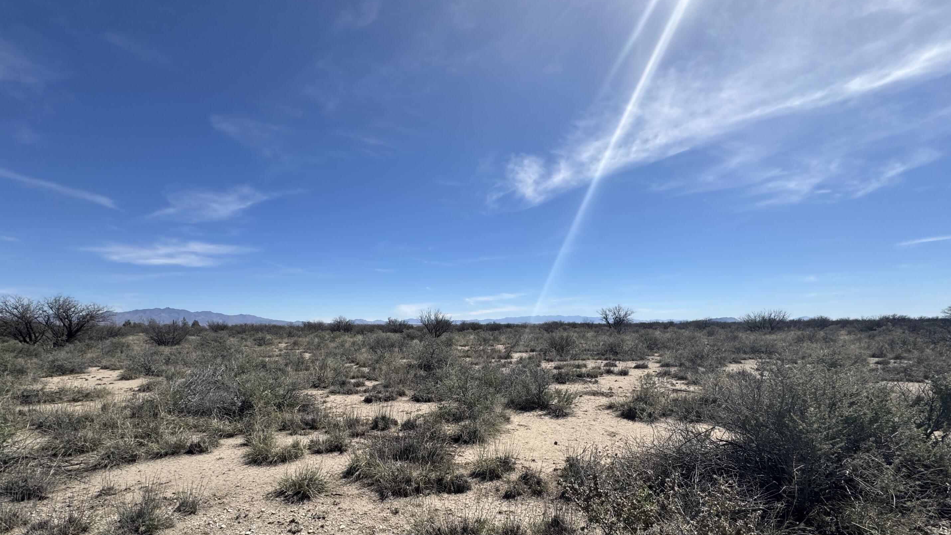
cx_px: 462
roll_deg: +1.1
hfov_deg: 99.3
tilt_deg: -7.1
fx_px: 403
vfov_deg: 65.0
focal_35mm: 16
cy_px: 365
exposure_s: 1/2985
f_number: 2.2
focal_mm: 2.22
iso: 50
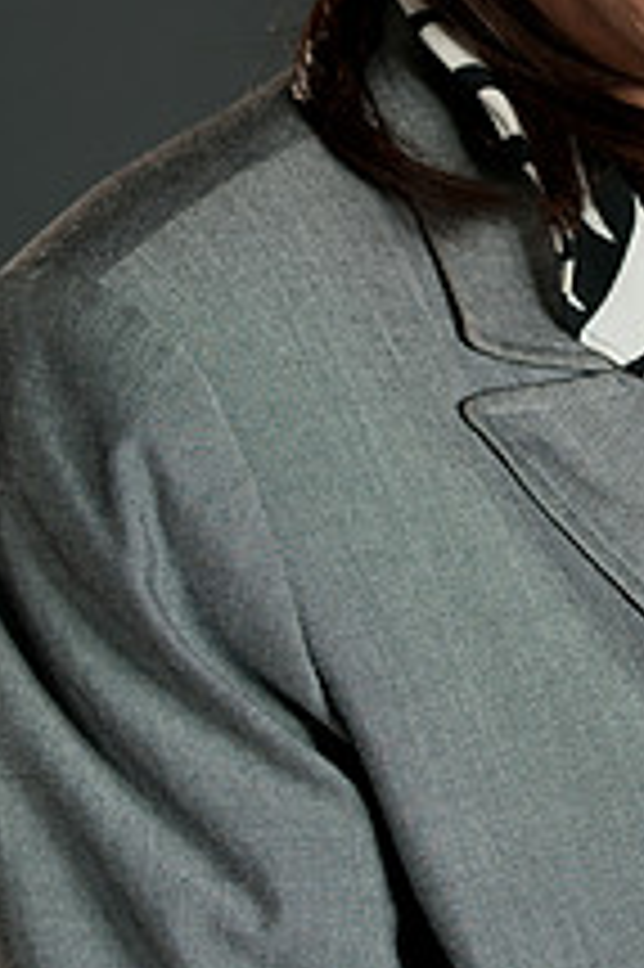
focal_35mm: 257
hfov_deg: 5.3
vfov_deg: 8.0
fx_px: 6907
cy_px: -5
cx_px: 651
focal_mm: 82
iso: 200
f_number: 4
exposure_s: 1/160
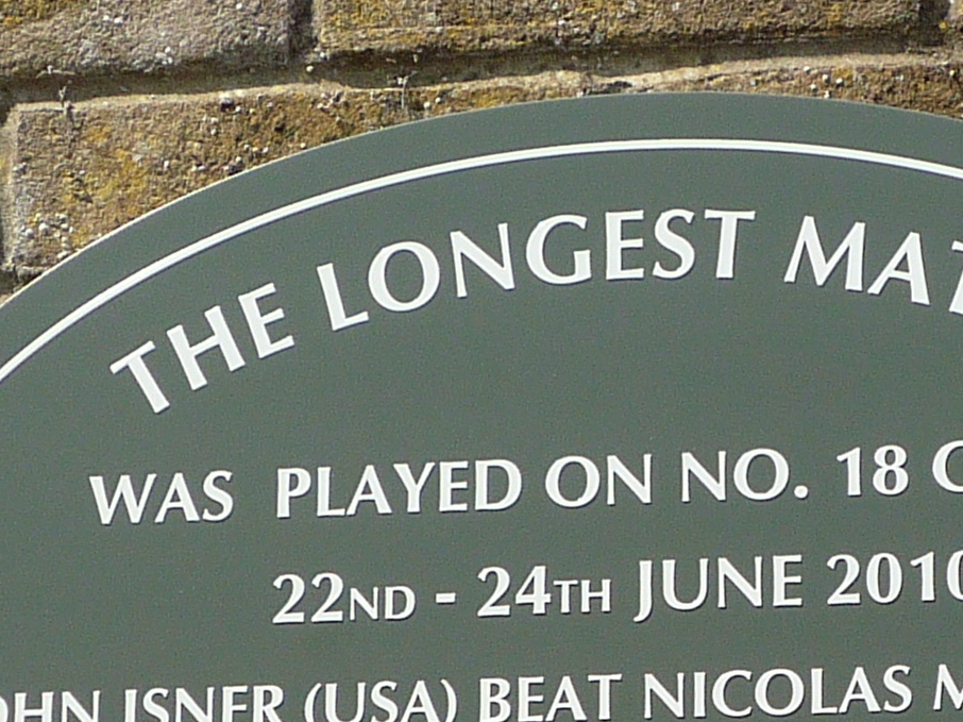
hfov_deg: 12.7
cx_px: 606
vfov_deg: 9.5
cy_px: 647
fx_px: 4339
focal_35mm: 156
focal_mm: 6.8
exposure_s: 1/800
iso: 100
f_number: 4
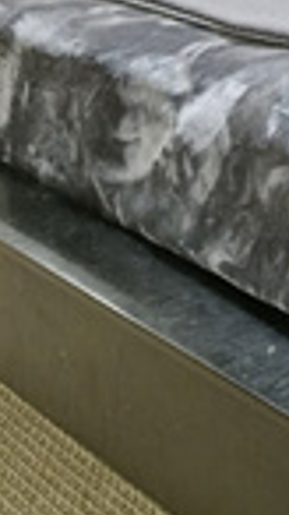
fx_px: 941
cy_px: -220
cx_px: 751
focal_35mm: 69
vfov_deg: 24.8
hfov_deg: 12.4
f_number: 8
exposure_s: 2.5
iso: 250
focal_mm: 15
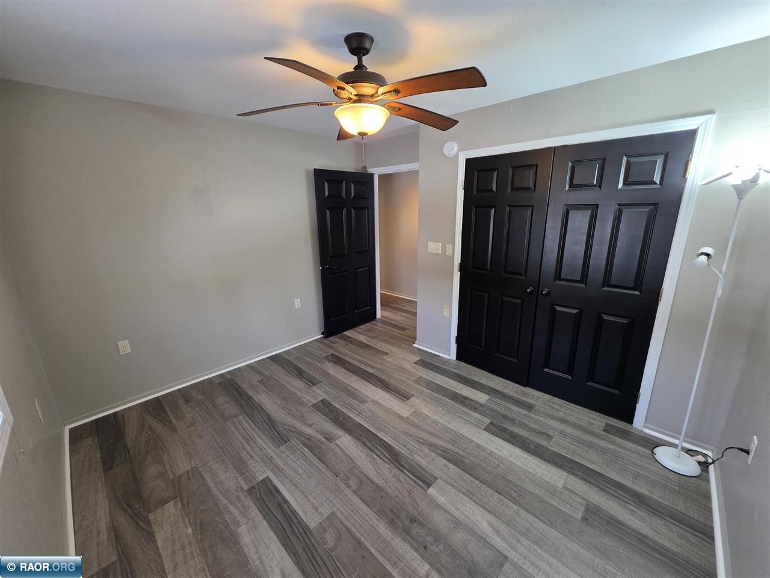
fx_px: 289
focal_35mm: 13
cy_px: 289
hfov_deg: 106.2
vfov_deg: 89.9
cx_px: 385
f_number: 1.9
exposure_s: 1/120
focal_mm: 2.2
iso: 250
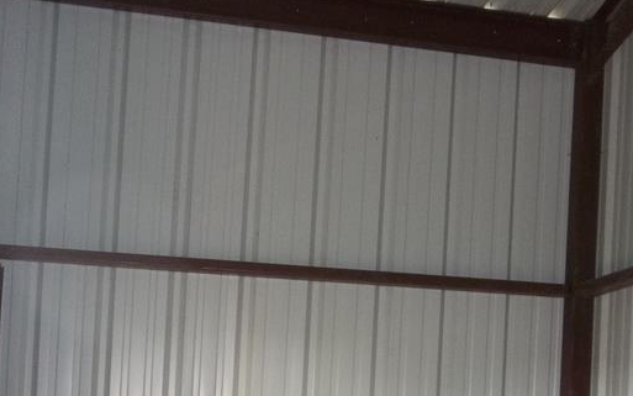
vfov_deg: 21.7
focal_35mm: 57
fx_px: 984
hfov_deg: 35.7
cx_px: 308
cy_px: 426
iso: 160
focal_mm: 4.9
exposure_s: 1/30
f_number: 3.5
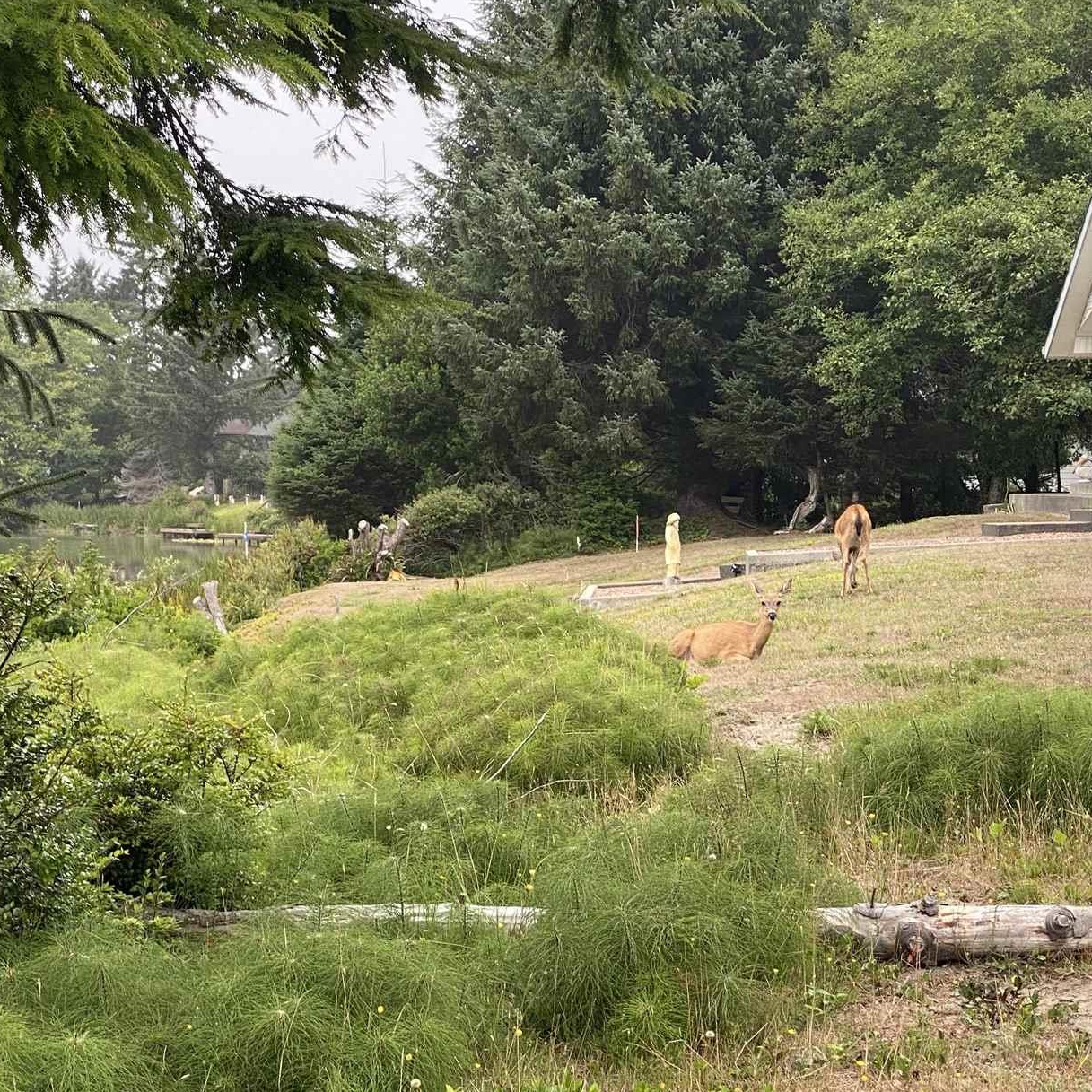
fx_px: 3105
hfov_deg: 19.9
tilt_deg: -8.7
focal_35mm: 87
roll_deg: -0.9
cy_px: 952
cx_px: 536
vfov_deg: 19.6
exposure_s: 1/134
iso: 20
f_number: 2
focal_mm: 6
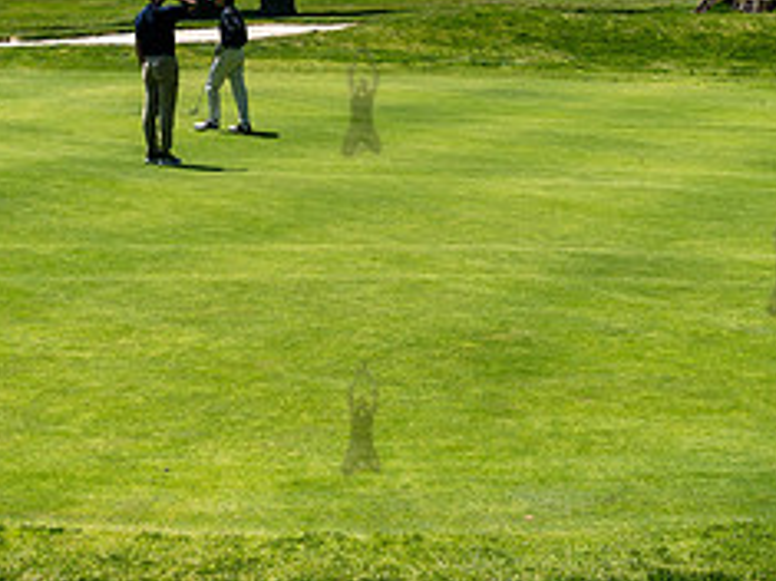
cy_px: 97
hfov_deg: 23.6
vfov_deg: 17.6
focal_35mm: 83
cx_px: 360
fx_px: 1860
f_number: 7.1
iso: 200
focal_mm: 35
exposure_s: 1/800
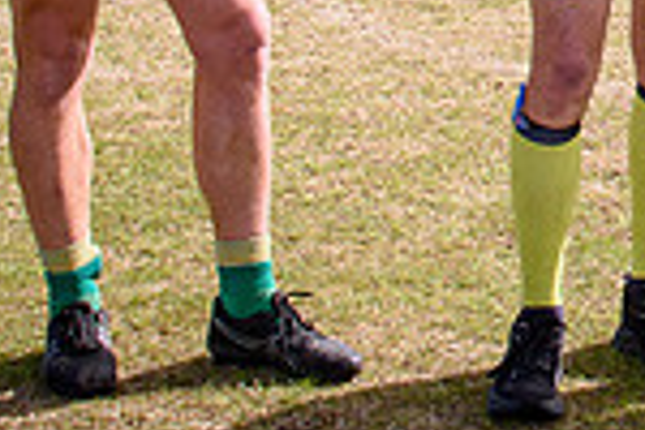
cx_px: 1146
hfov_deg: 12.5
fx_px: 2687
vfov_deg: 8.8
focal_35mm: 150
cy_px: -336
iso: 100
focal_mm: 16
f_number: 11
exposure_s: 1/160
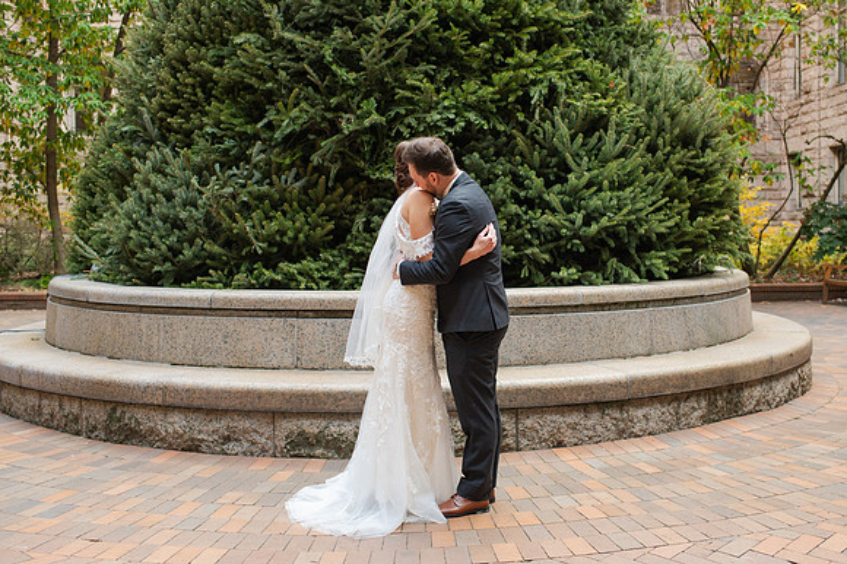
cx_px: 480
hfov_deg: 47.0
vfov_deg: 32.4
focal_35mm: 41
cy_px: 261
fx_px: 970
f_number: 3.5
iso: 1000
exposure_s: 1/320
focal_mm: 35
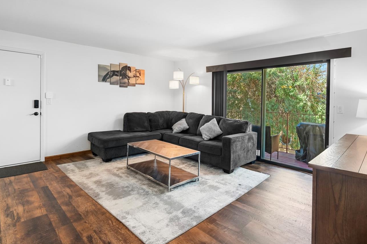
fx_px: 210
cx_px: 196
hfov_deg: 82.1
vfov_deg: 60.0
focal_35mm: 21
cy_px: 102
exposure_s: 1.6
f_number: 7.1
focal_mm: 16.5
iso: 320
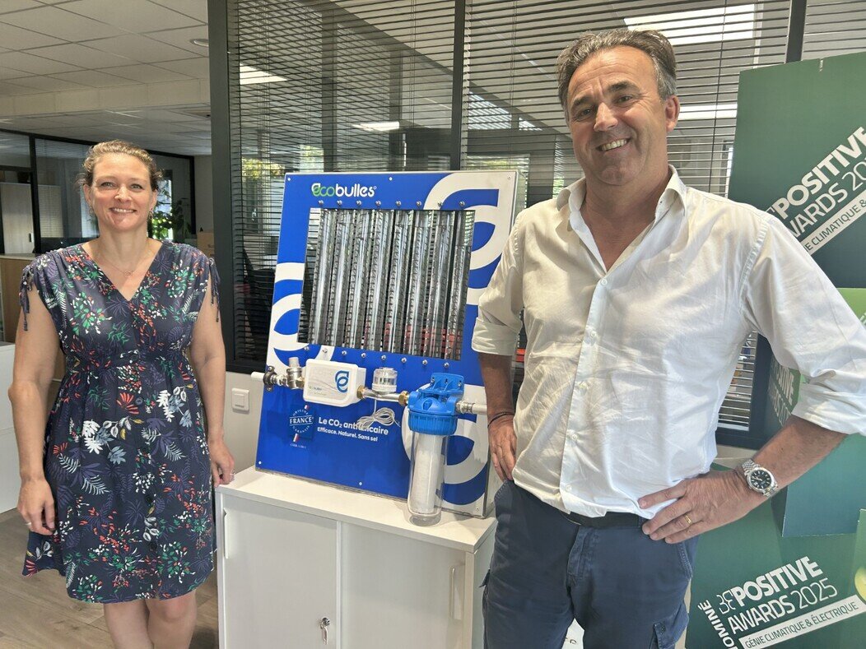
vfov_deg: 53.1
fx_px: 650
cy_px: 324
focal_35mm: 26
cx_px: 433
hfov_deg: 67.3
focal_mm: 5.7
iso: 64
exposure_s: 1/100
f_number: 1.5
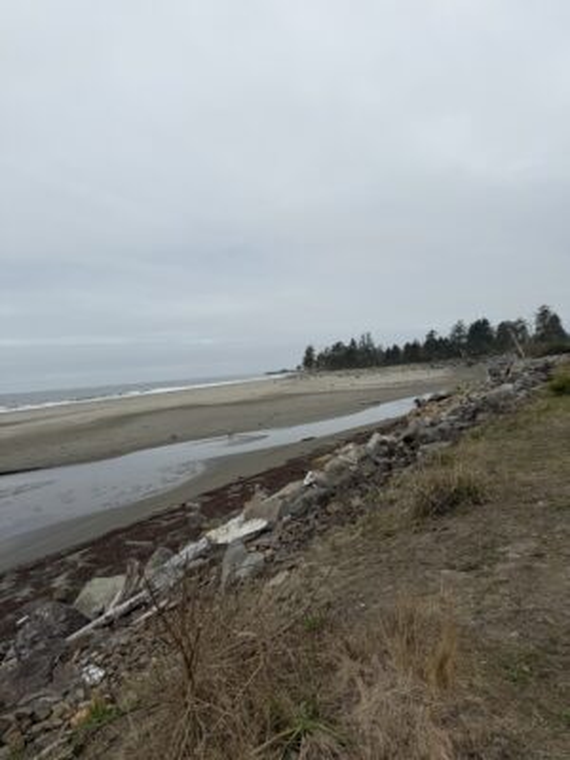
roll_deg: +4.6
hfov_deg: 56.8
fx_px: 527
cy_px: 380
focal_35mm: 24
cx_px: 285
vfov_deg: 71.6
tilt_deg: -1.6
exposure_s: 1/4673
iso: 80
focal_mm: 6.76
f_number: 1.78
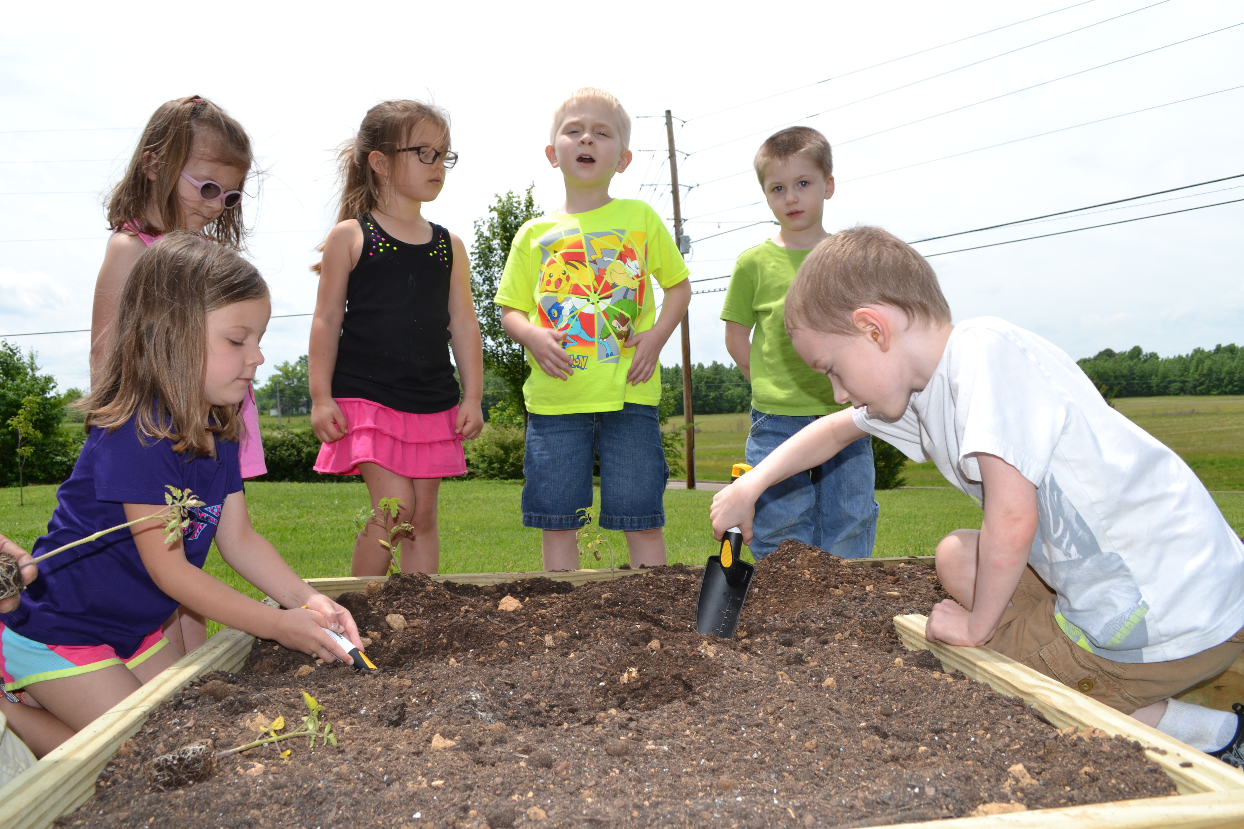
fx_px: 933
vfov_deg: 47.9
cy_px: 414
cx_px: 622
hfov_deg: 67.4
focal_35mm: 27
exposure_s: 1/200
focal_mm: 18
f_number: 9
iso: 100
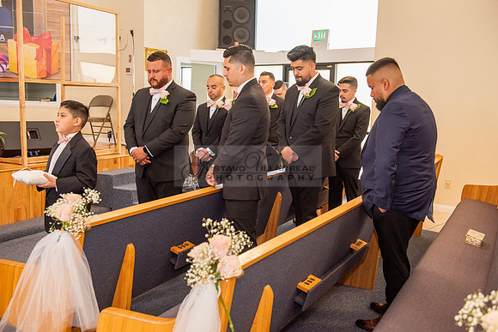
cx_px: 249
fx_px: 526
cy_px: 166
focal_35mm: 38
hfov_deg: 50.7
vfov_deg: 35.1
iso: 1250
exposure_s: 1/100
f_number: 5
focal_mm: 38
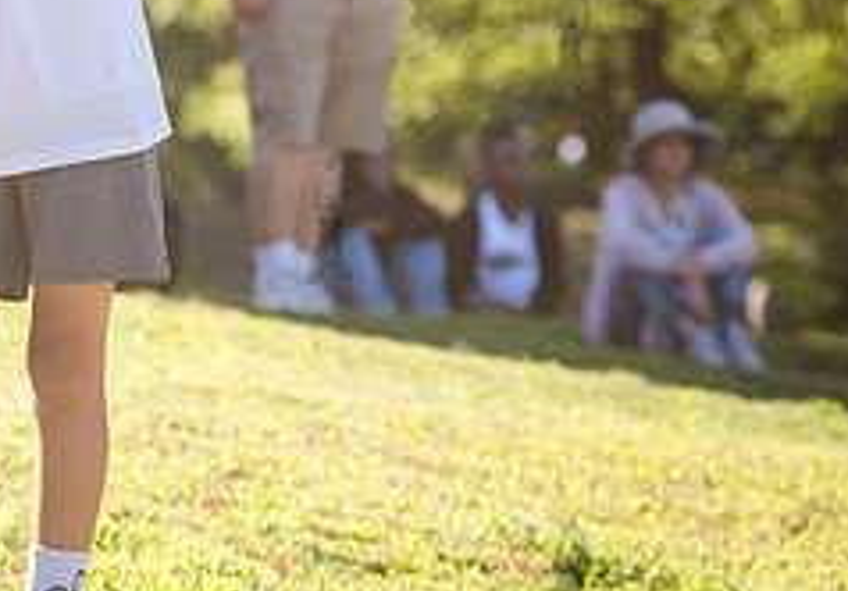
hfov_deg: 5.8
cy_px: 37
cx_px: -201
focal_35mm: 347
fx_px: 8291
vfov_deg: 4.1
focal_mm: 120
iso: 250
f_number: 4
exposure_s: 1/500
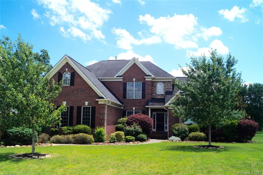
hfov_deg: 57.3
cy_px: 88
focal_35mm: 33
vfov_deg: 39.9
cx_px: 132
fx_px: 241
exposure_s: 1/160
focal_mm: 22
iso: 100
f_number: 10
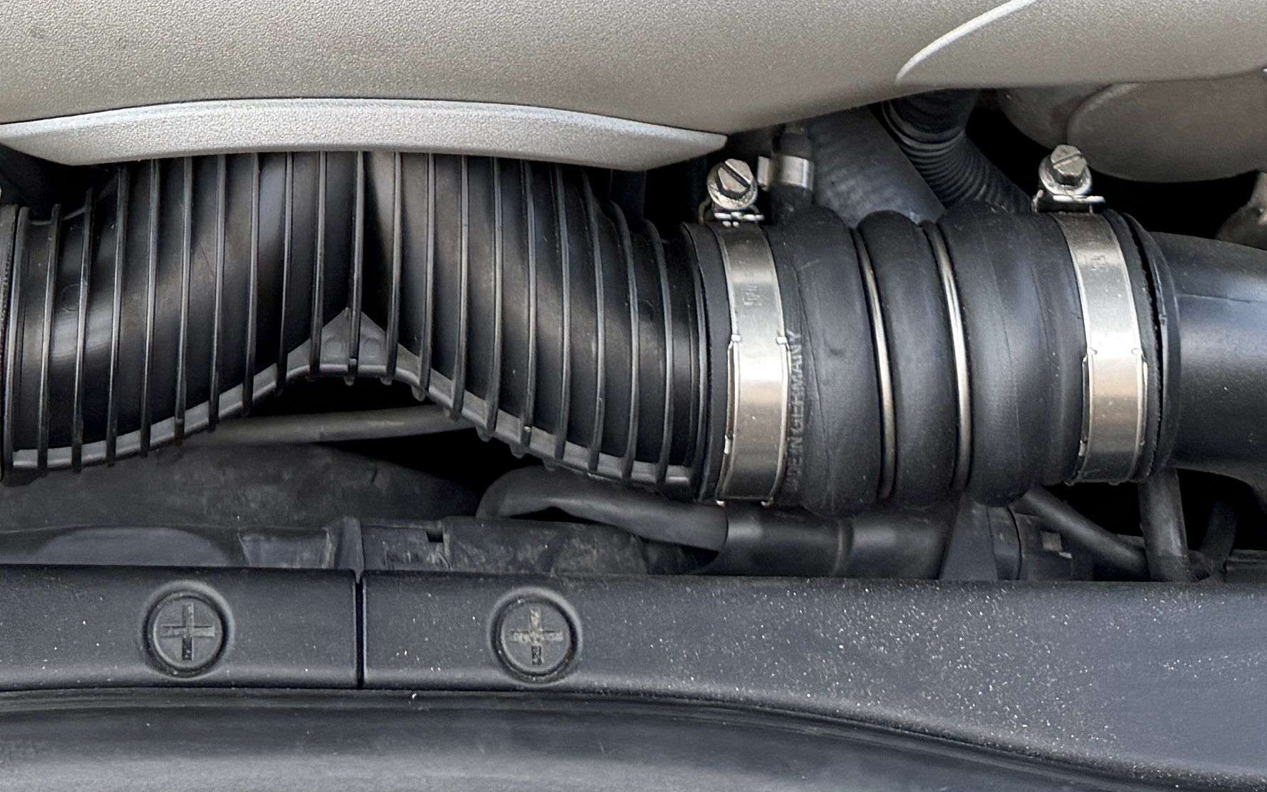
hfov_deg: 24.9
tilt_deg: -57.6
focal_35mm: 82
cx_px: 291
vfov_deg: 13.8
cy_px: -725
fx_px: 2831
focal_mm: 6.76
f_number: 1.78
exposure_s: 1/283
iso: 80
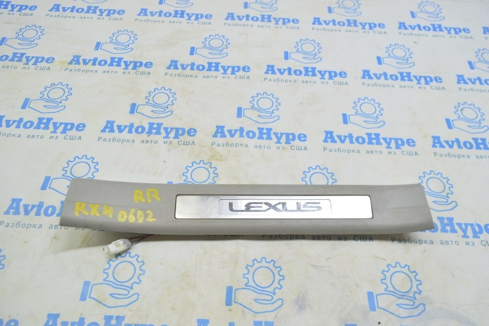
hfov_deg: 67.4
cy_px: 163
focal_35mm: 27
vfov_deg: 47.9
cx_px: 244
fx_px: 366
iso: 400
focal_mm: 18
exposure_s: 1/20
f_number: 5.6
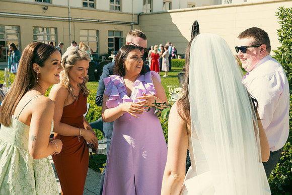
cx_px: 146
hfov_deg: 50.7
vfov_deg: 35.1
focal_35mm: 38
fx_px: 308
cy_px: 98
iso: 200
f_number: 5.6
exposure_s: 1/640
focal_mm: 38
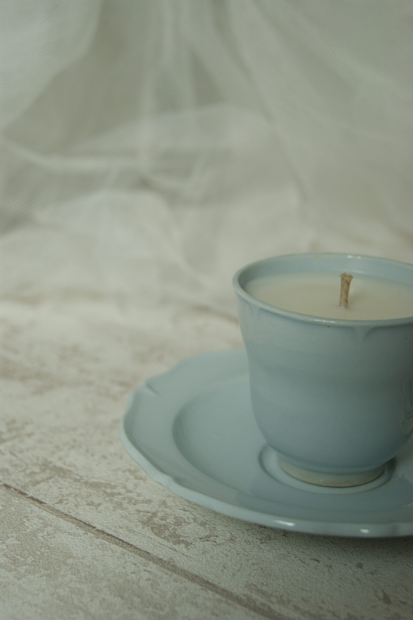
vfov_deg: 29.9
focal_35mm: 68
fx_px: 1163
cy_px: 310
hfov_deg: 20.1
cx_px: 206
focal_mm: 45
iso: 125
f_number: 5.6
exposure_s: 1/80
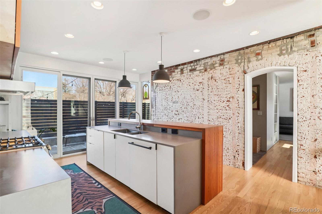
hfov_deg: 95.0
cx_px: 161
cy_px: 107
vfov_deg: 72.0
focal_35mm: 16
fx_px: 148
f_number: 8
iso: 125
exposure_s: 1/30
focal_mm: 11
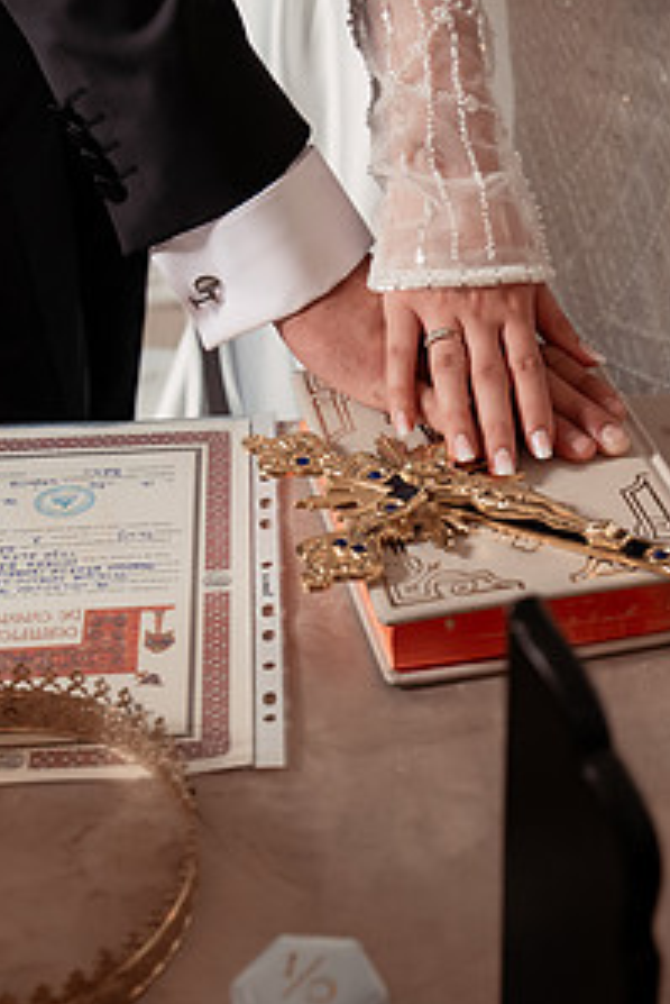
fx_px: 1896
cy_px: 559
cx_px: 493
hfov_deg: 19.9
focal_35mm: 68
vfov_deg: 29.6
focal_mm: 30
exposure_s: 1/200
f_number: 3.2
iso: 1600
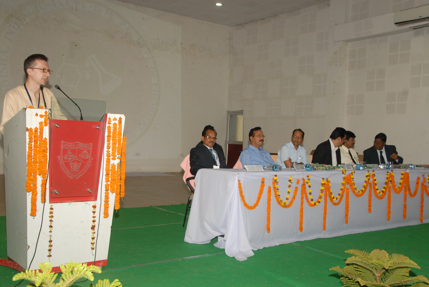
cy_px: 144
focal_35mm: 39
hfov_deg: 49.5
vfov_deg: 34.3
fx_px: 465
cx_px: 214
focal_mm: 26
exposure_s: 1/60
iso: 500
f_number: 6.3
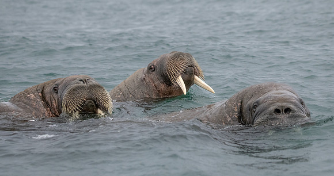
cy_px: 87
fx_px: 1656
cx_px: 182
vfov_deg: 6.1
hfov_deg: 11.5
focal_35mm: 190
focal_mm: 150
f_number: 5.6
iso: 3200
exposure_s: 1/2000
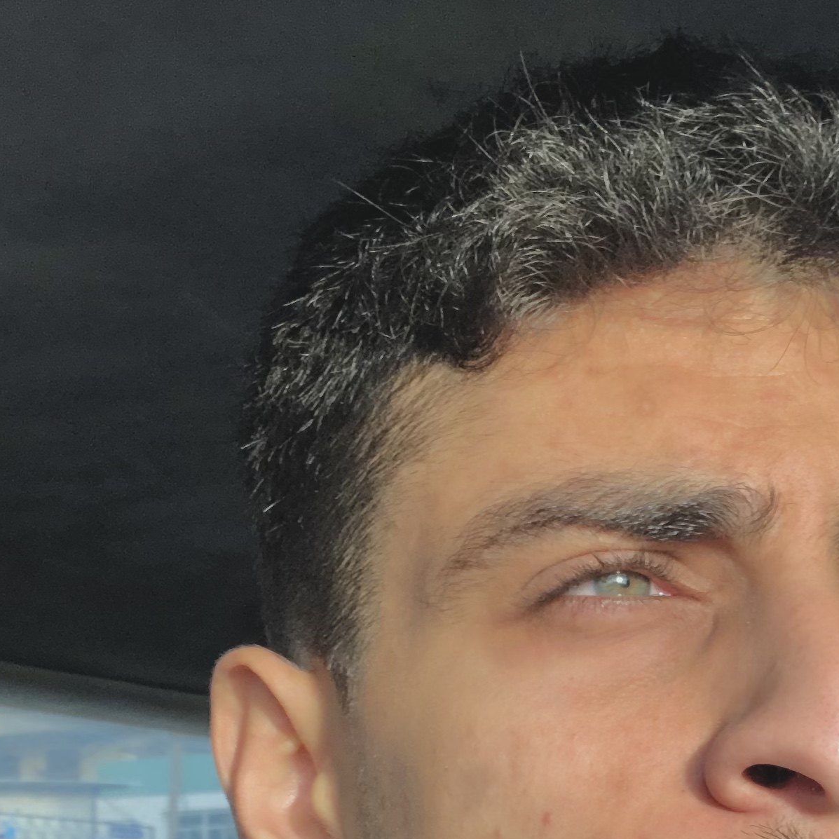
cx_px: 627
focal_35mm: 73
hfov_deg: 23.4
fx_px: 2002
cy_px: 813
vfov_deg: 22.8
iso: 20
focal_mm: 2.87
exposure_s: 1/120
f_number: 2.2
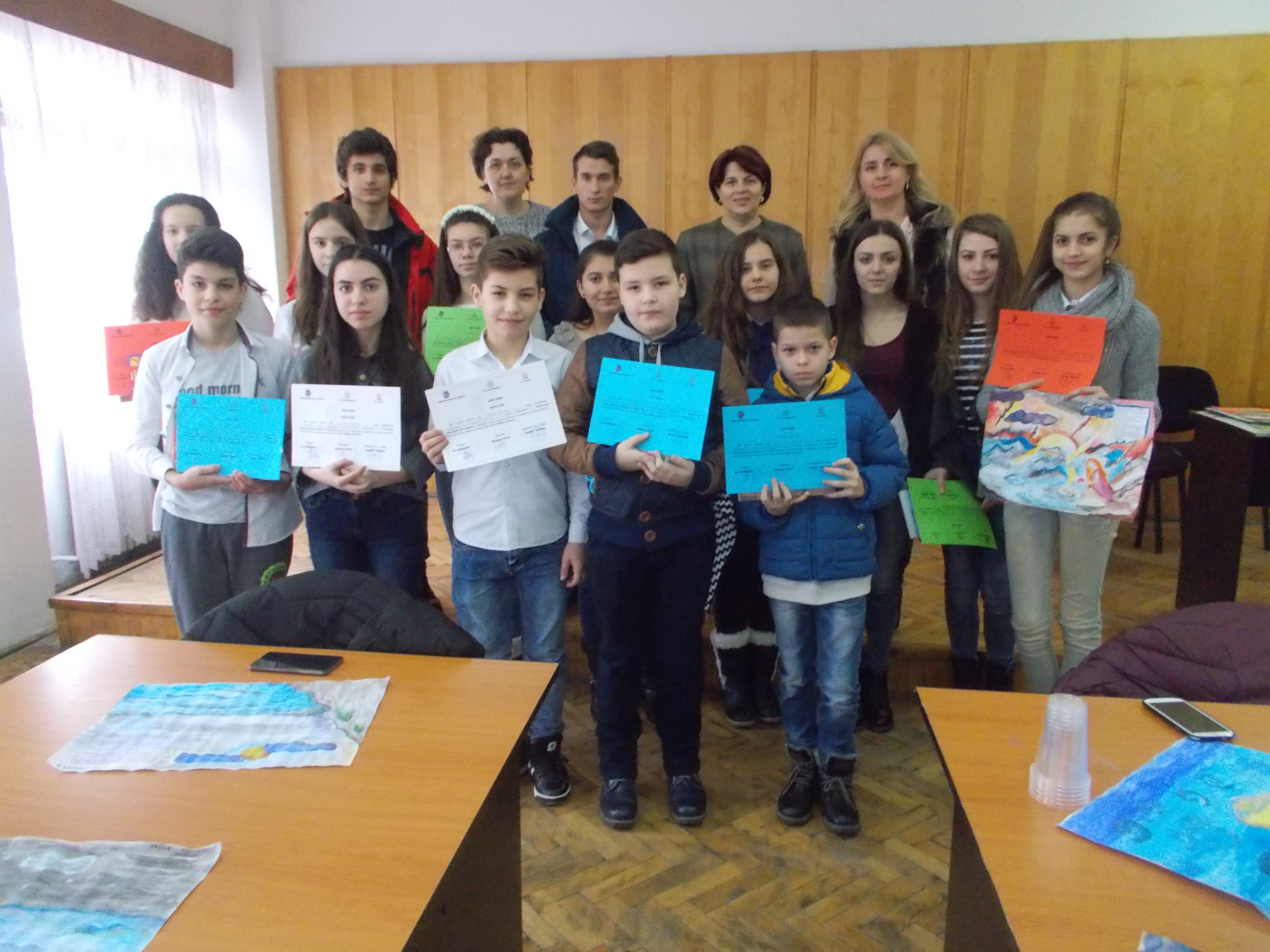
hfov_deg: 67.3
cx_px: 635
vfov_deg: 53.1
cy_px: 476
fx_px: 954
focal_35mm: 26
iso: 800
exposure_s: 1/25
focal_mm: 4.6
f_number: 3.2
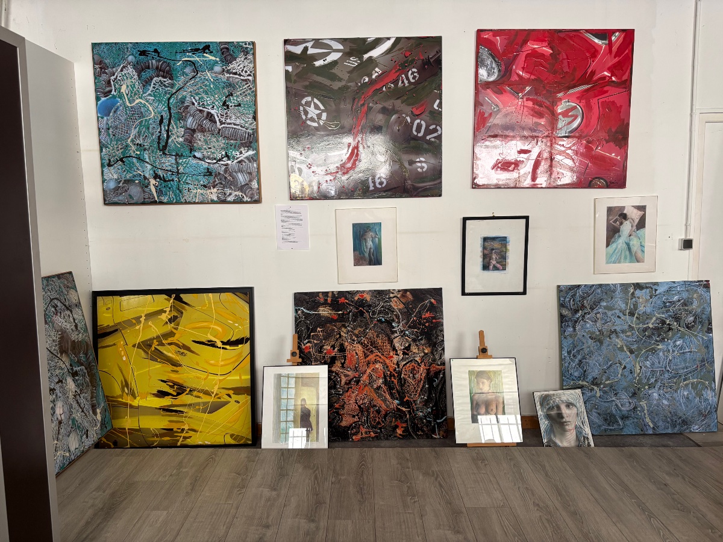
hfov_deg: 67.3
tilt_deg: -6.9
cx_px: 362
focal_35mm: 26
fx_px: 543
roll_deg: +1.3
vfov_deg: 53.1
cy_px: 271
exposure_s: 1/121
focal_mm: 5.96
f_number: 1.6
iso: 125
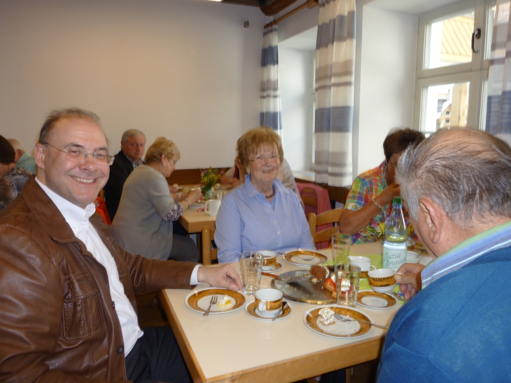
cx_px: 256
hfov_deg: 69.4
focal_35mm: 25
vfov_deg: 54.9
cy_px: 192
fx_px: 369
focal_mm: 4.5
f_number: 3.3
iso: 100
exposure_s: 1/30
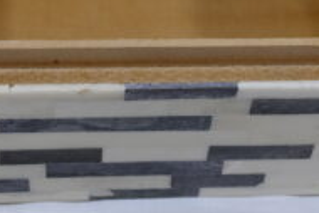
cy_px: -28
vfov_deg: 13.1
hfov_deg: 19.9
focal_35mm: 103
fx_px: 910
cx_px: 144
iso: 500
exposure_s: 1/125
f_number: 7.1
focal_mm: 32.5
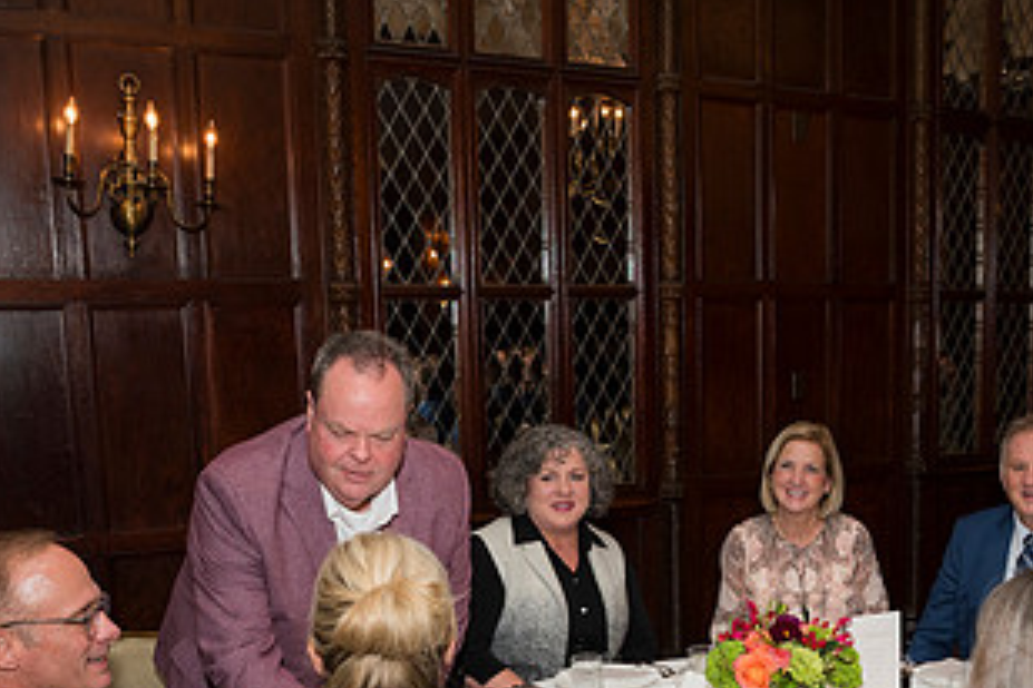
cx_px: 762
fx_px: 1291
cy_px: 583
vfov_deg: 29.0
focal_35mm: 45
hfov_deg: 42.4
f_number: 5.6
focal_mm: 24
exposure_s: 1/125
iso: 800
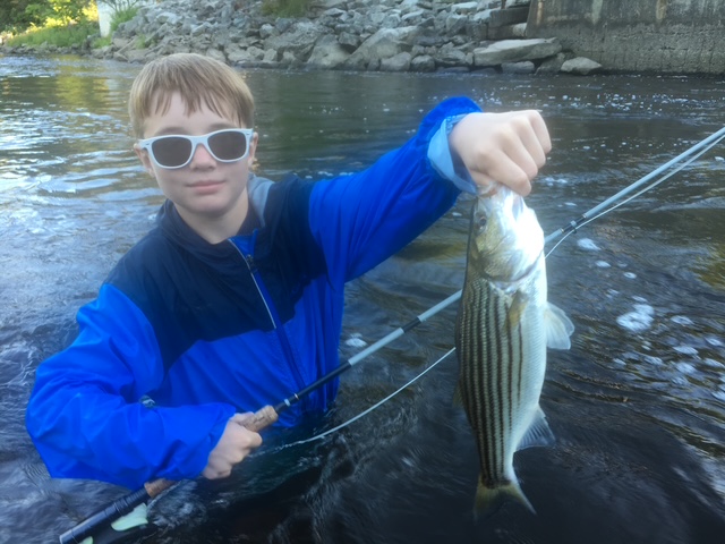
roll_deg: -0.8
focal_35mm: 29
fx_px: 607
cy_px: 272
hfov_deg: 61.7
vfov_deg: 48.2
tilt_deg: -17.4
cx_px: 362
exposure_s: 1/60
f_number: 2.2
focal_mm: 4.15
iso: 32
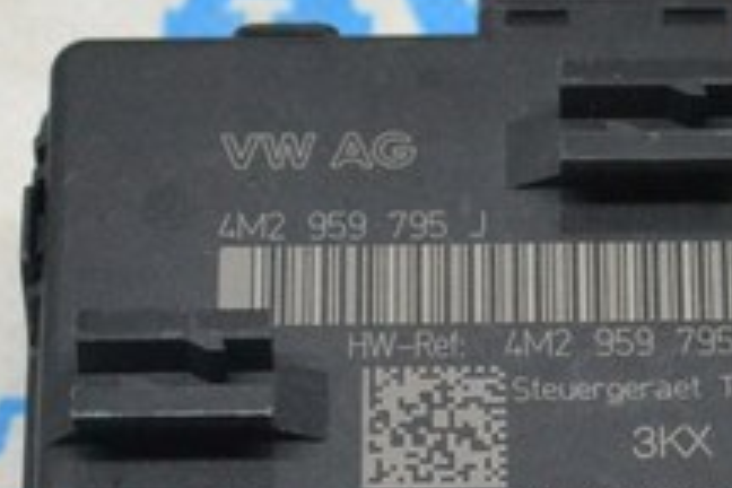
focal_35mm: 285
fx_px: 5795
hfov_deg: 7.2
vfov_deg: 4.8
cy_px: 391
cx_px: 664
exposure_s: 1/250
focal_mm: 40
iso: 1600
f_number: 5.3
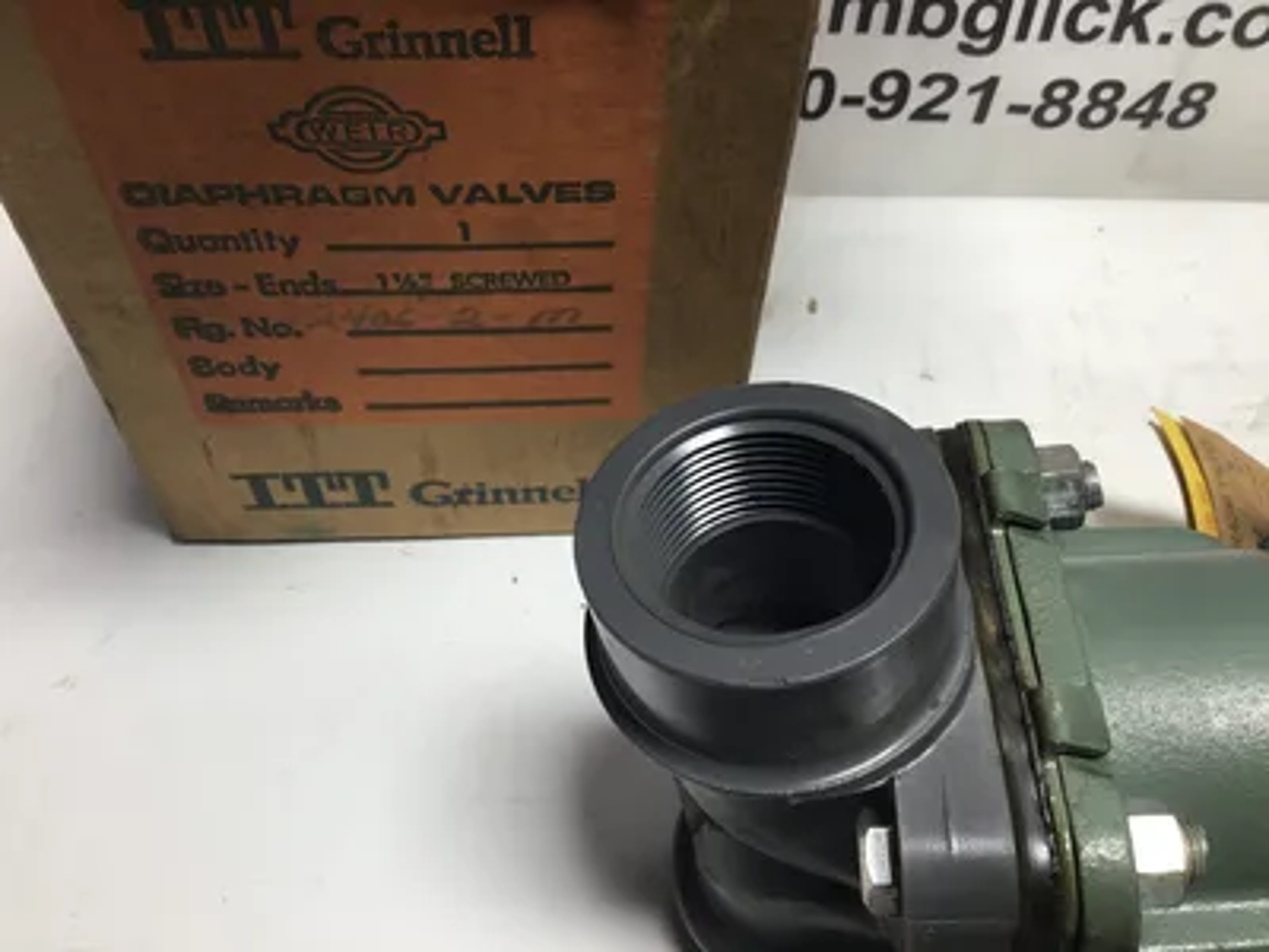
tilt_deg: -54.5
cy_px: 476
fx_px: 1136
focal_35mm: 31
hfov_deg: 58.4
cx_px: 634
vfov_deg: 45.4
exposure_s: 1/120
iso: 32
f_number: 2.4
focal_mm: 3.3
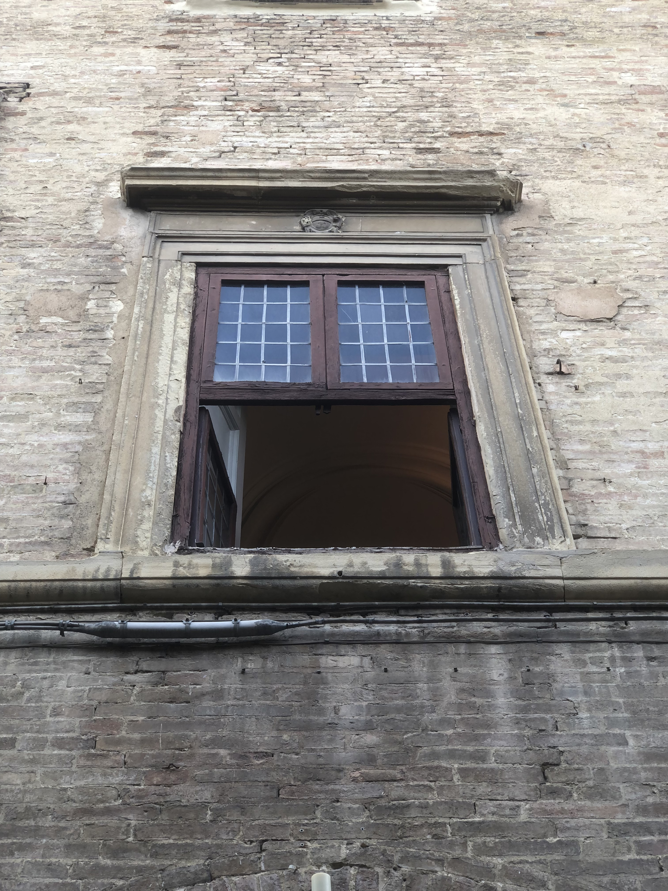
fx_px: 1338
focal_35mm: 52
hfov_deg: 28.0
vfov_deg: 36.8
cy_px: 446
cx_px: 334
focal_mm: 6
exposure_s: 1/100
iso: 16
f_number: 2.4
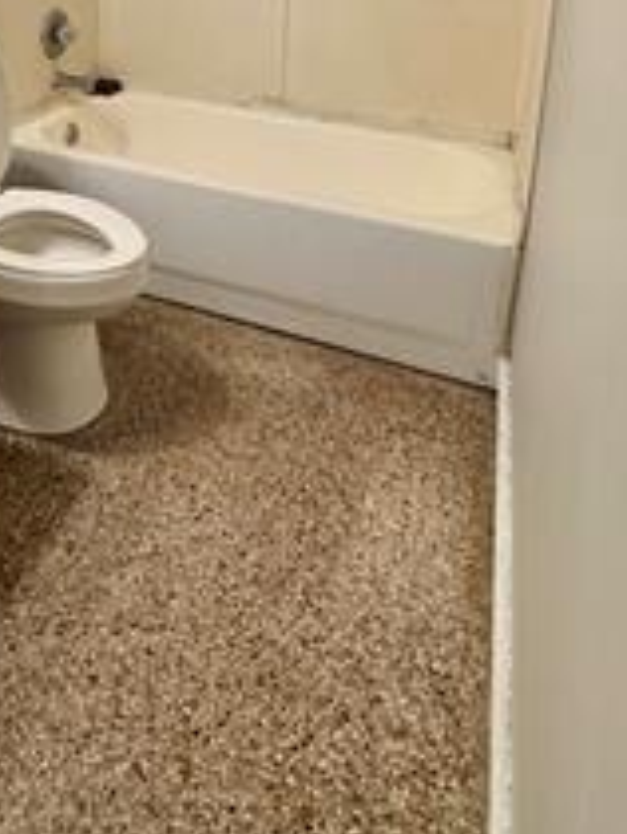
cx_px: 147
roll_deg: -1.4
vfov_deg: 48.3
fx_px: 771
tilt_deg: -11.9
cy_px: 28
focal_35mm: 32
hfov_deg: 42.7
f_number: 2.2
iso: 320
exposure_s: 1/120
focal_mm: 2.22
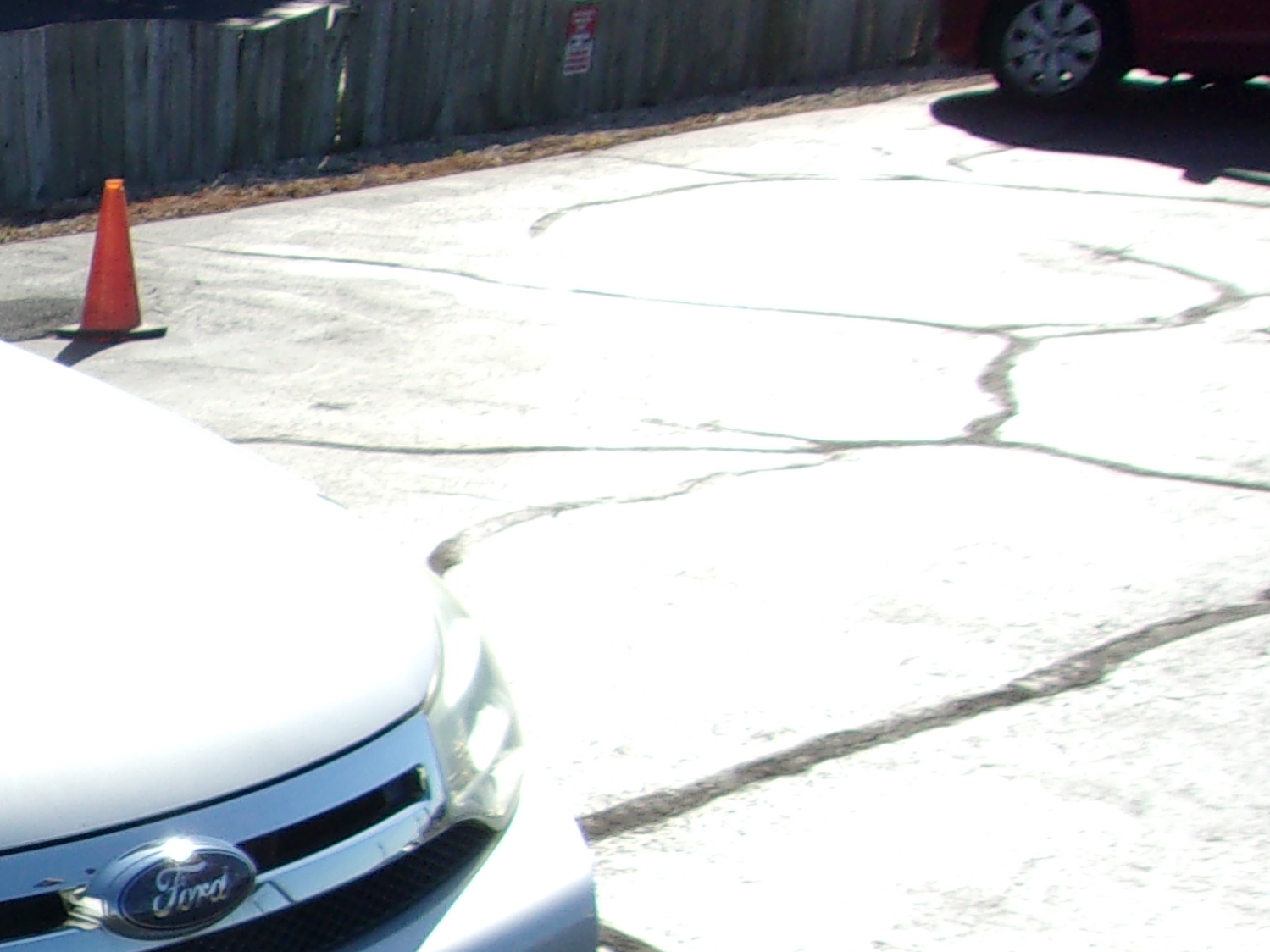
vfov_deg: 17.5
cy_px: 899
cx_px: -627
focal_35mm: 83
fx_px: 3045
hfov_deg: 20.3
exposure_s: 1/90
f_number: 10.4
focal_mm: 4.9
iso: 80
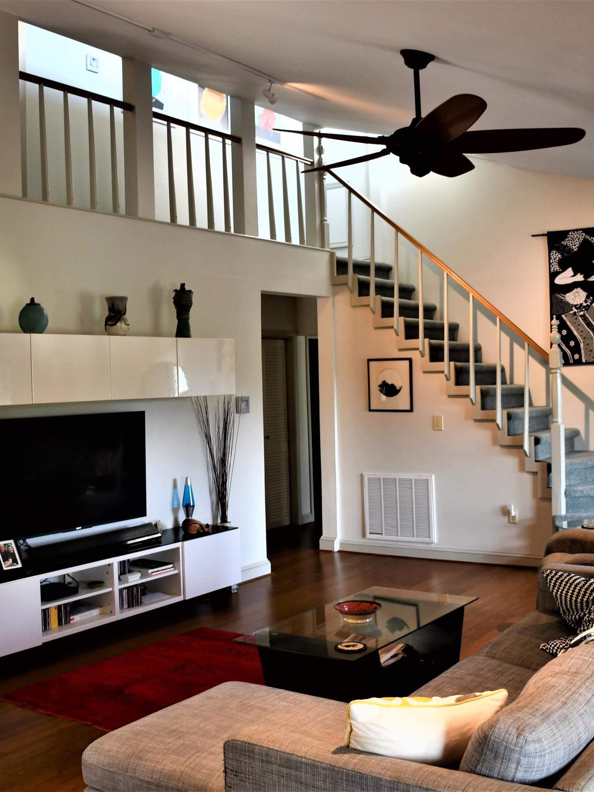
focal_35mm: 39
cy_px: 396
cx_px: 265
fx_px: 892
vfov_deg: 47.9
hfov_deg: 36.8
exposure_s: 1/20
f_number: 3.5
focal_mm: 18
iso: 320
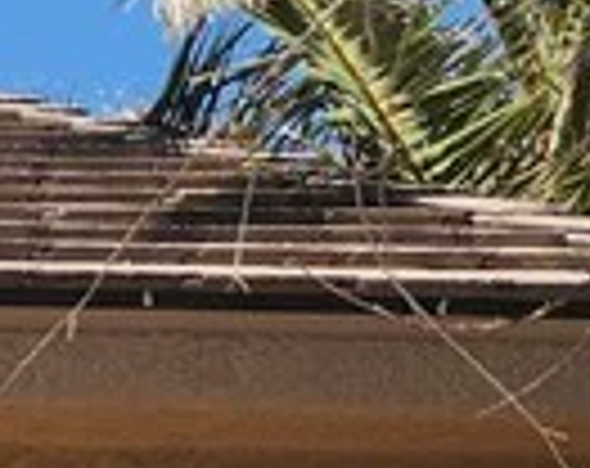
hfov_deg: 9.0
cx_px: -1139
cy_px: 1332
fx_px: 3064
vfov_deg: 7.8
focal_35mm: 176
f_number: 1.8
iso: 12
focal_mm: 6.4
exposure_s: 1/1212
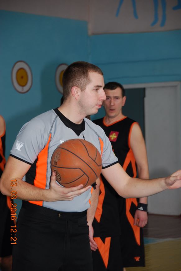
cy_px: 136
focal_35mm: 135
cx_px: 90
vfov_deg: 15.2
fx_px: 1016
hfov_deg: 10.2
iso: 200
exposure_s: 1/60
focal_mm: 90
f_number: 5.3
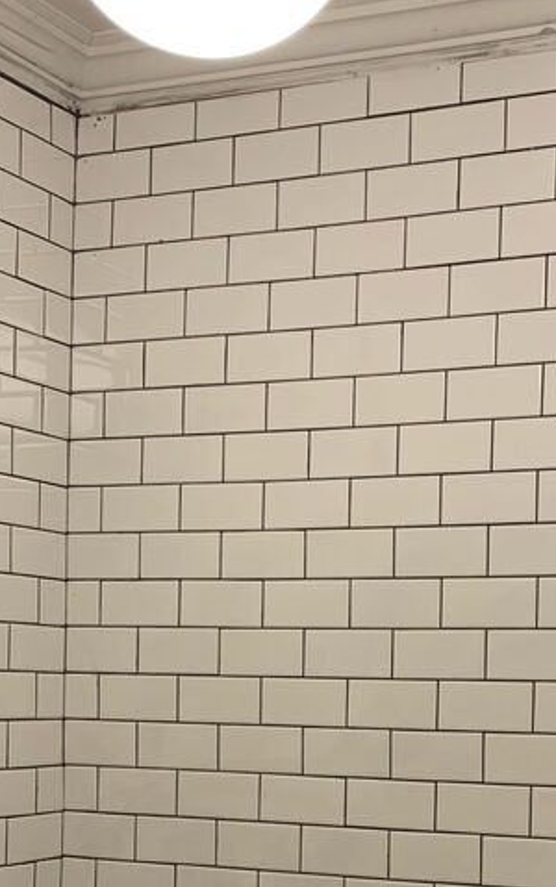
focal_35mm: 69
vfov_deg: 28.9
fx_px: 1670
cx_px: 352
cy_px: 754
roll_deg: -1.5
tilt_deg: -1.5
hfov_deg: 18.9
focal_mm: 4.25
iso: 80
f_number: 1.8
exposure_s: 1/60
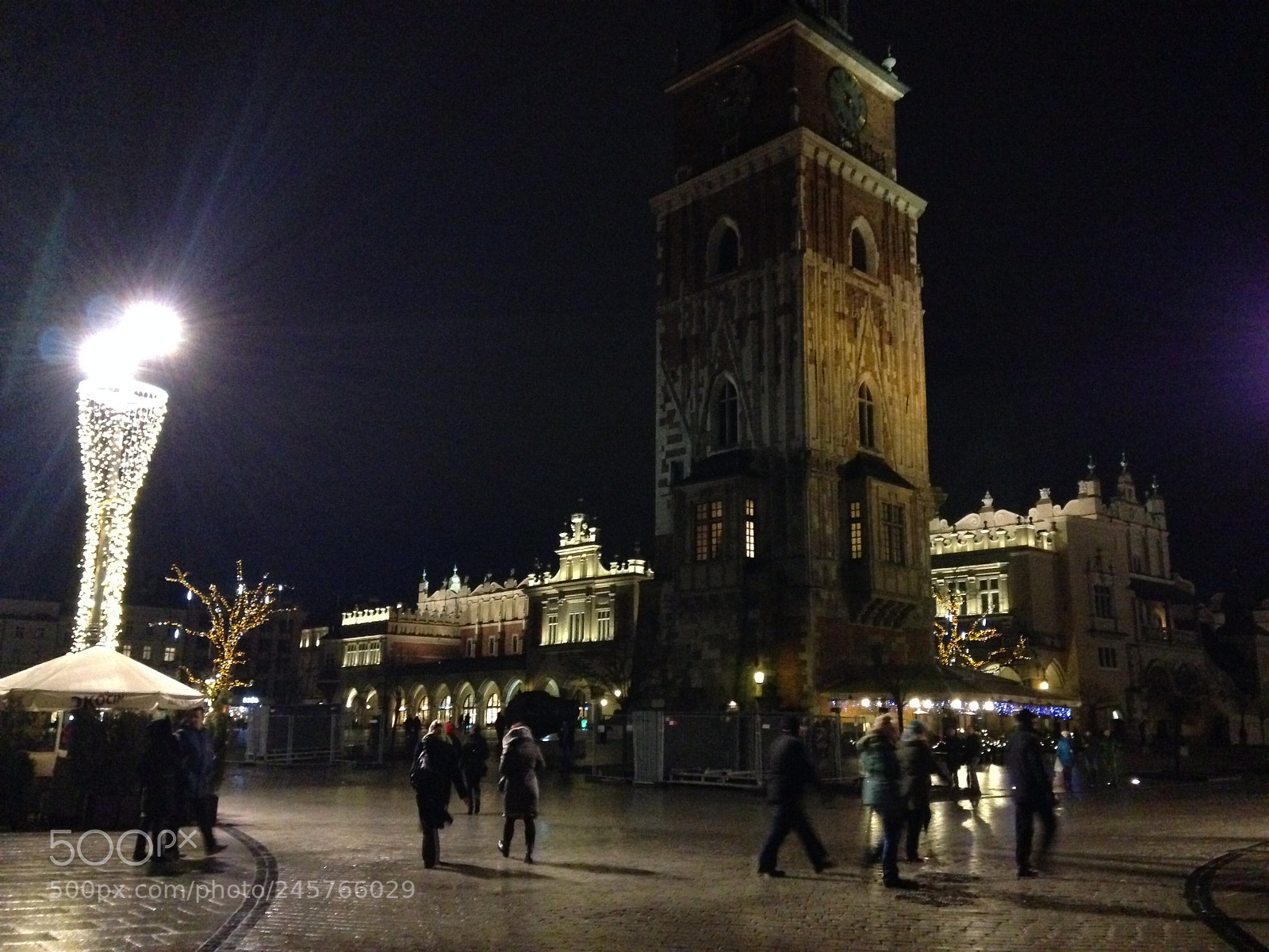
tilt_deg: +13.1
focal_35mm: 33
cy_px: 476
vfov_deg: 42.9
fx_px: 1210
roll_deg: -1.2
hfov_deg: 55.4
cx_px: 634
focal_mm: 4.12
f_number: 2.4
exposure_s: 1/15
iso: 800
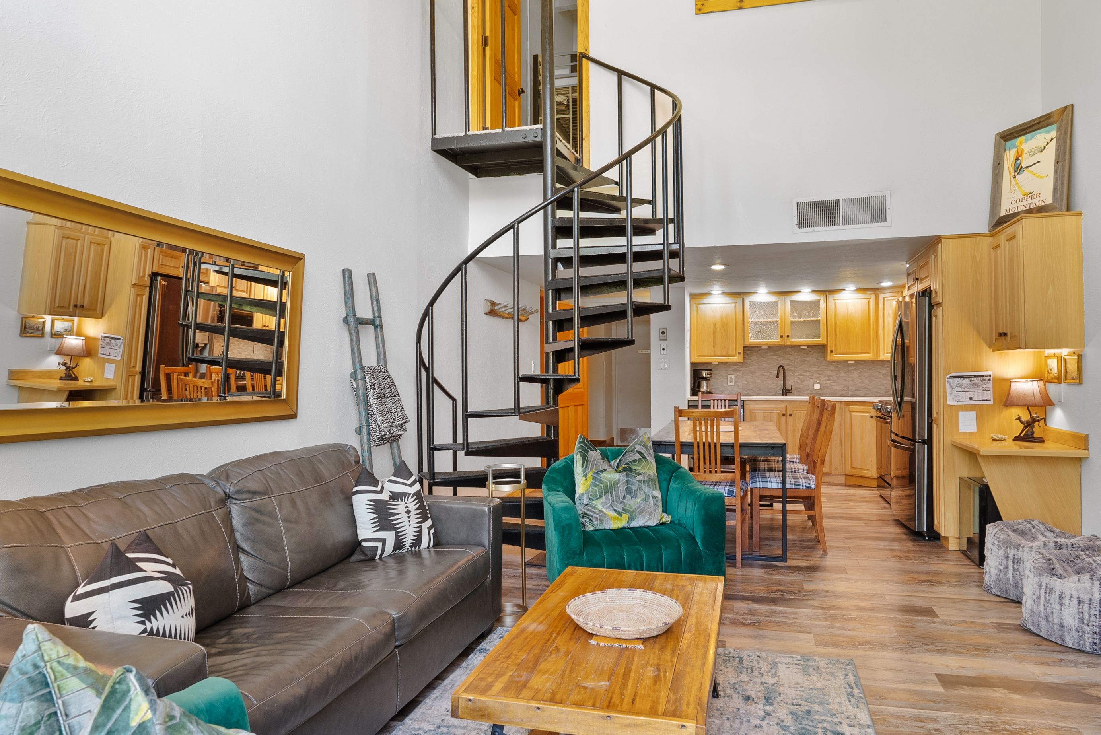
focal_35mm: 24
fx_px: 734
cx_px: 550
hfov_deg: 73.7
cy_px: 368
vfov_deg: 53.2
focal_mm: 16
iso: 500
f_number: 8
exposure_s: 1/4
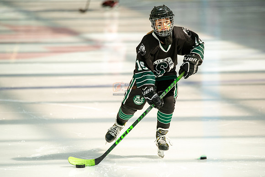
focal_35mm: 300
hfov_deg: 6.9
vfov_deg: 4.6
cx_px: 132
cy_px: 88
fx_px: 2209
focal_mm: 300
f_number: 3.5
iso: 1600
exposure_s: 1/4000
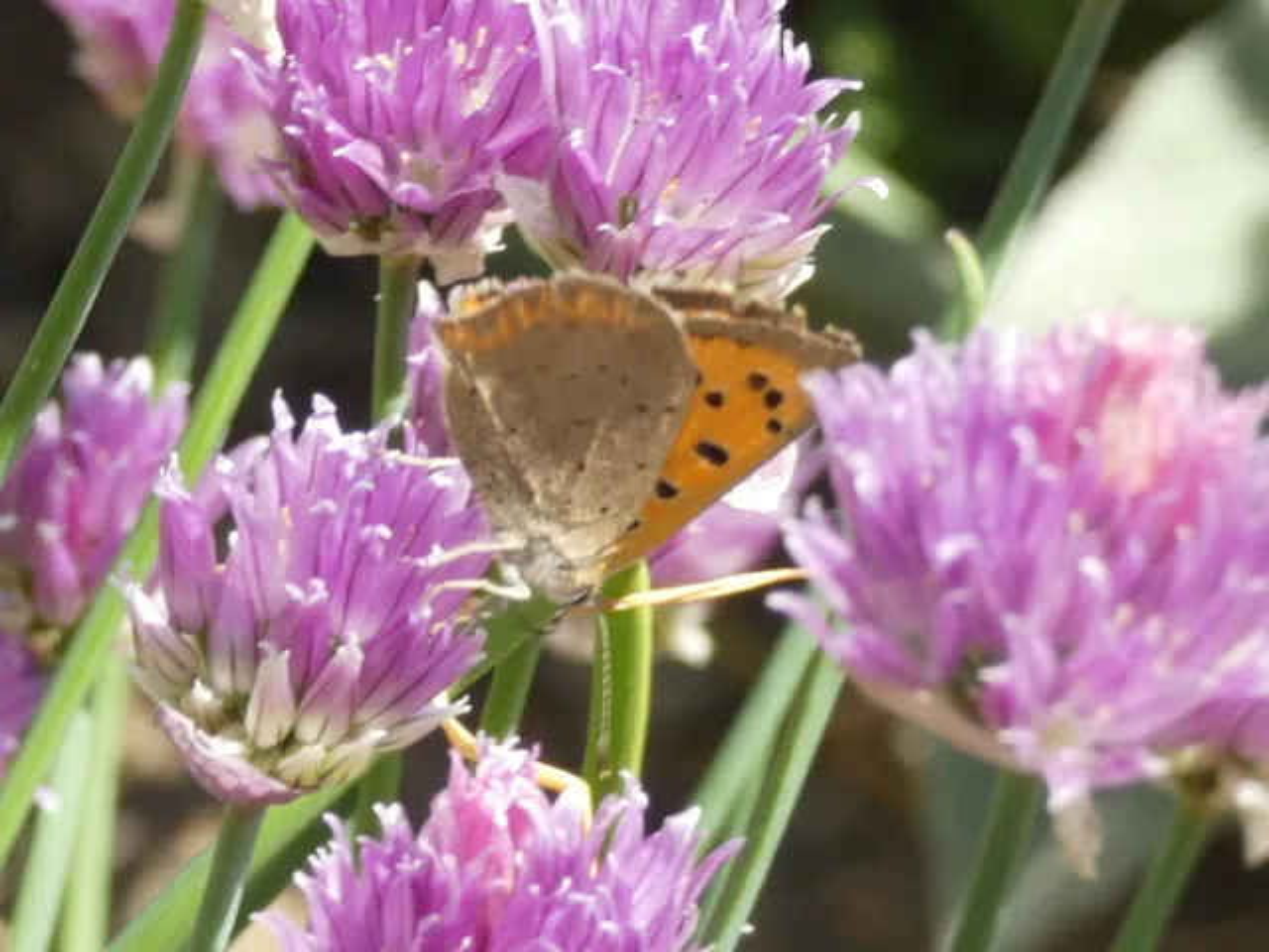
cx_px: 634
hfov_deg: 12.0
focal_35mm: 164
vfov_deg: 9.1
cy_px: 476
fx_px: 6012
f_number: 5.4
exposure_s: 1/80
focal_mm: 29.5
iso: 125
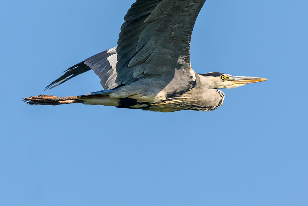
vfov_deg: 1.1
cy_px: 71
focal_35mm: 1305
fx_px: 11164
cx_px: 168
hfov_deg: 1.6
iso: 280
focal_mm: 600
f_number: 8
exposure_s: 1/1250
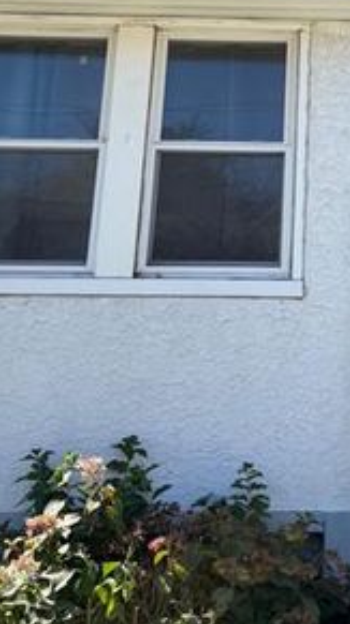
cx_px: 359
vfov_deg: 33.7
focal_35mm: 60
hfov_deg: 19.4
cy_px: 104
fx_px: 993
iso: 80
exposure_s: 1/2000
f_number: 1.78
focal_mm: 6.76
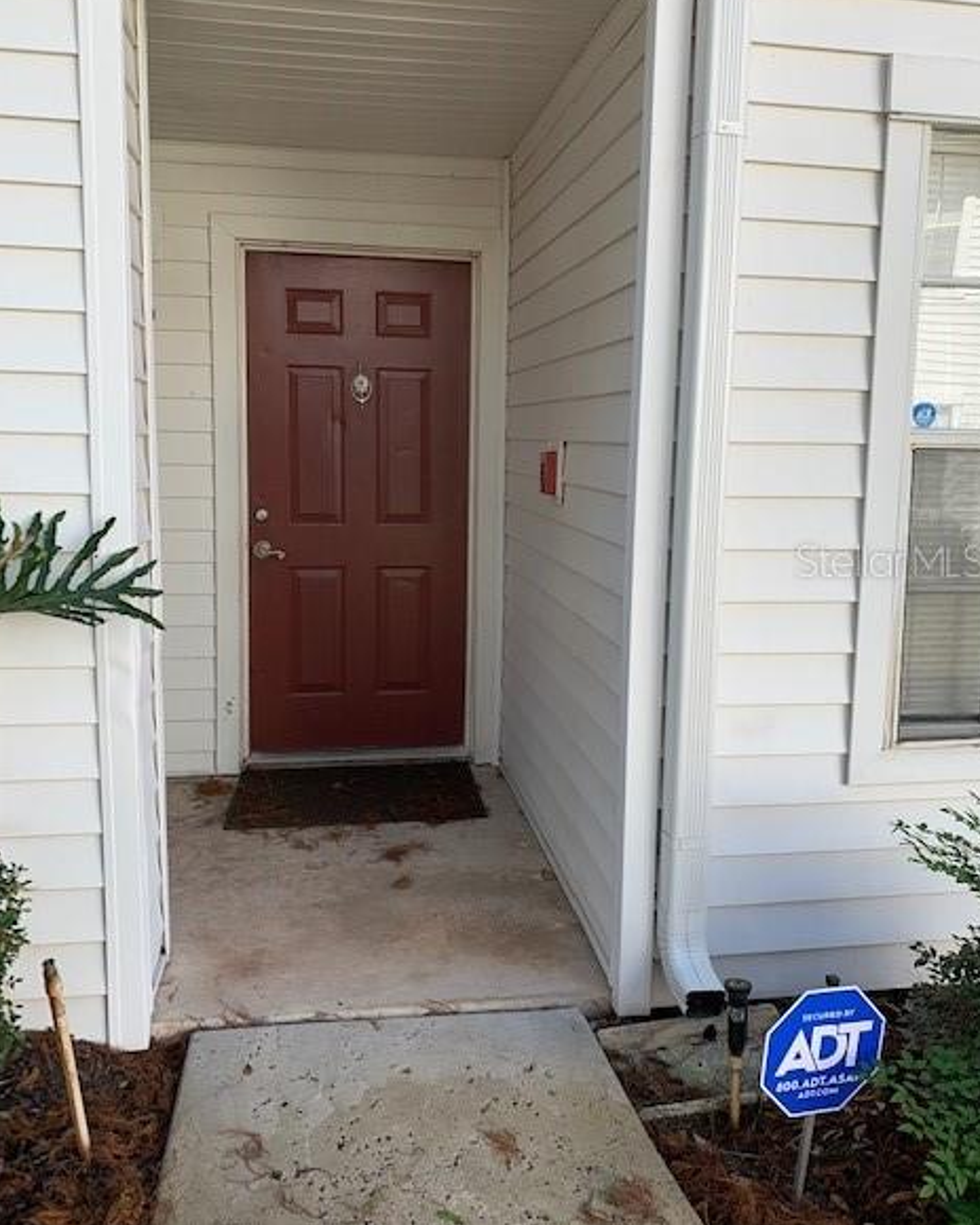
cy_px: 560
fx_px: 1015
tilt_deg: -6.5
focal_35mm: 28
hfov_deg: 51.5
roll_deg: -0.9
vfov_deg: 62.1
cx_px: 488
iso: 25
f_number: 1.8
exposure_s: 1/389
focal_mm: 4.25
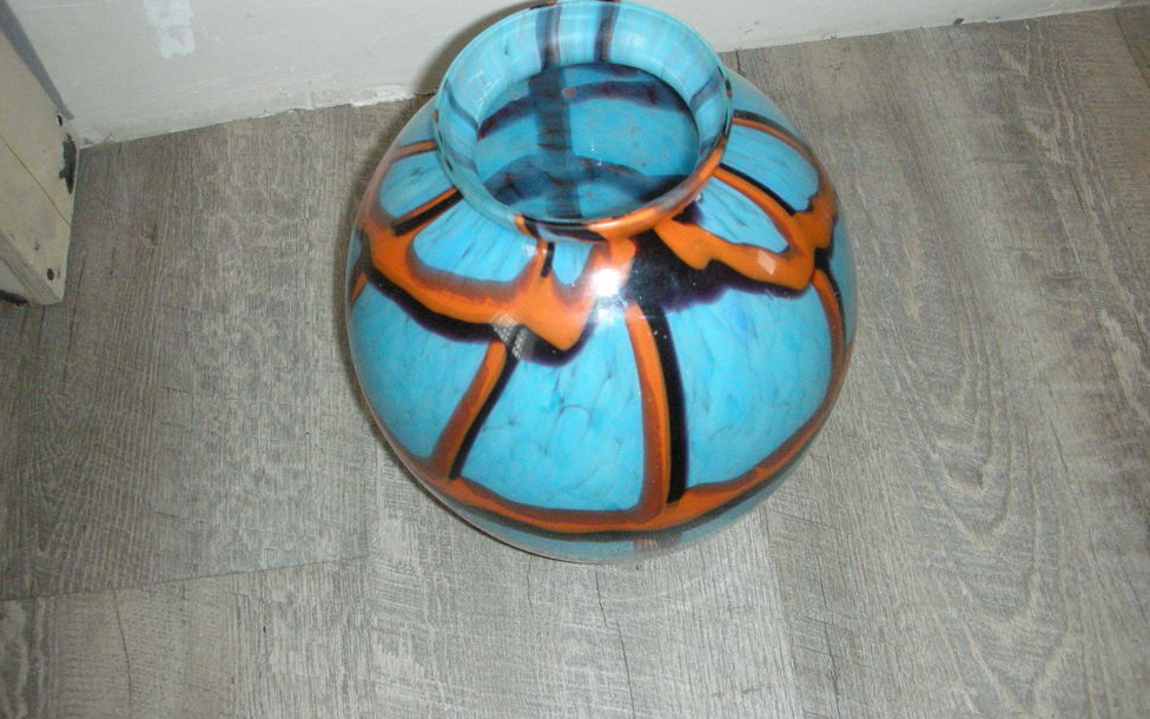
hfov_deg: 51.5
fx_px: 1191
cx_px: 563
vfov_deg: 33.5
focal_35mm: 38
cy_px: 304
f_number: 3
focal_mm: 5.8
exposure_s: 1/60.1
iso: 400
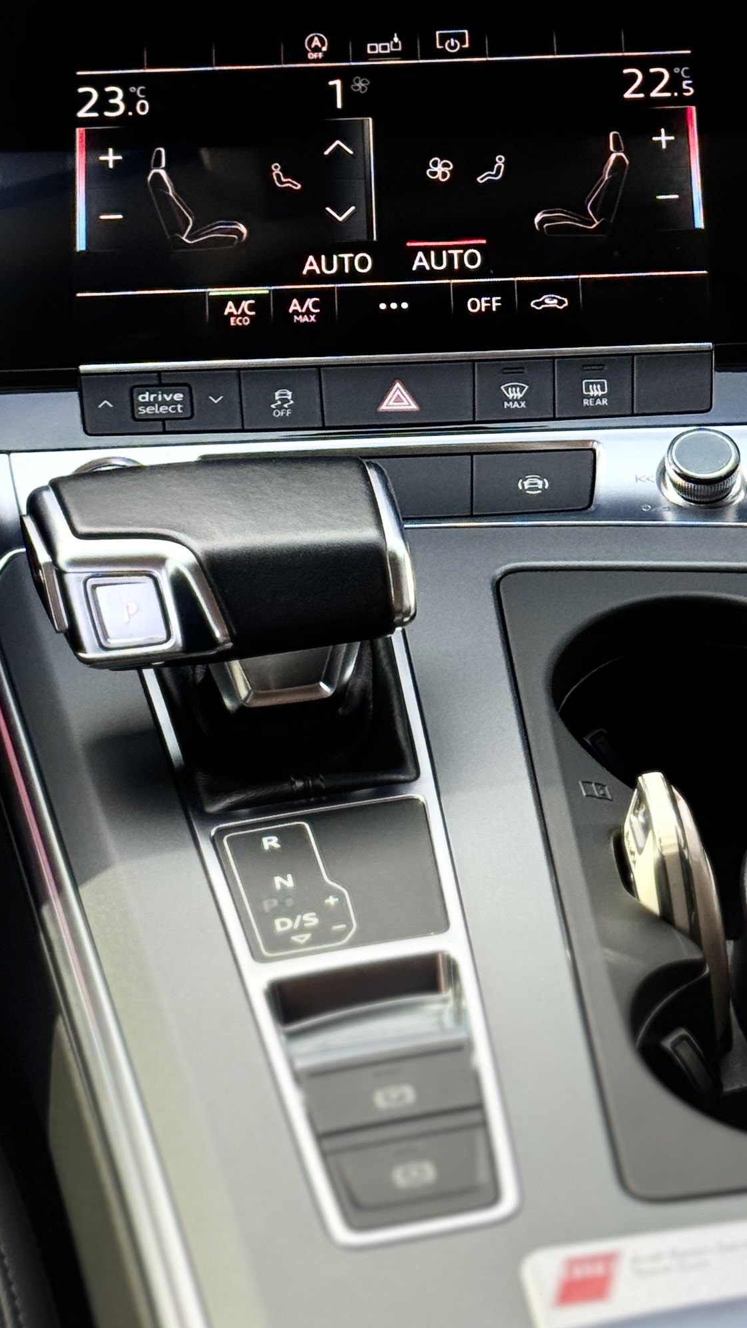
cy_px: 292
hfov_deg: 11.4
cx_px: 469
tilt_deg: -25.9
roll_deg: +2.8
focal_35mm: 106
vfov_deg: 20.0
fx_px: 3732
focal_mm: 6.76
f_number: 1.78
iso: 100
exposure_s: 1/488
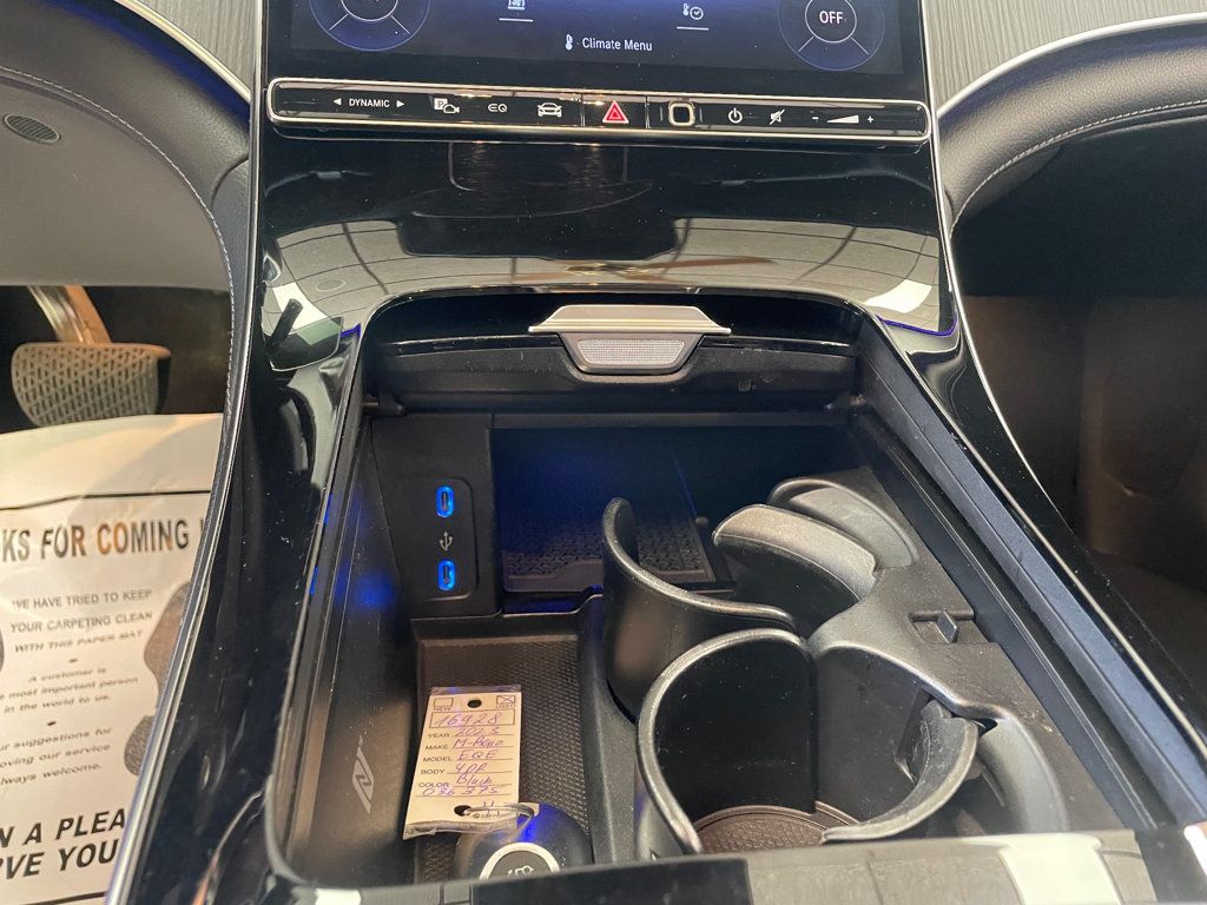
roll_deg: -3.3
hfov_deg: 67.3
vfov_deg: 53.1
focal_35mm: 26
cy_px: 452
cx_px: 604
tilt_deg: -28.2
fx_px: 907
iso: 500
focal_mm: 4.2
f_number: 1.6
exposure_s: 1/40
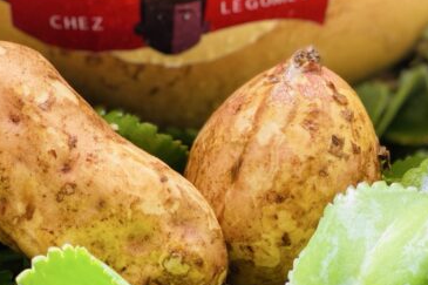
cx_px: 183
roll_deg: +0.6
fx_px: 1058
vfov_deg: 15.3
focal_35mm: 89
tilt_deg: -19.0
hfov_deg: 22.9
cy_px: 116
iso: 25
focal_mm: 6
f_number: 2
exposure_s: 1/122
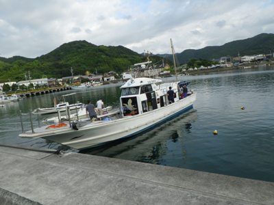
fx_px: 222
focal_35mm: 28
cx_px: 137
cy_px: 102
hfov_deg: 63.4
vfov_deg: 49.7
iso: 80
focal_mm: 5
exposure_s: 1/250
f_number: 4.2
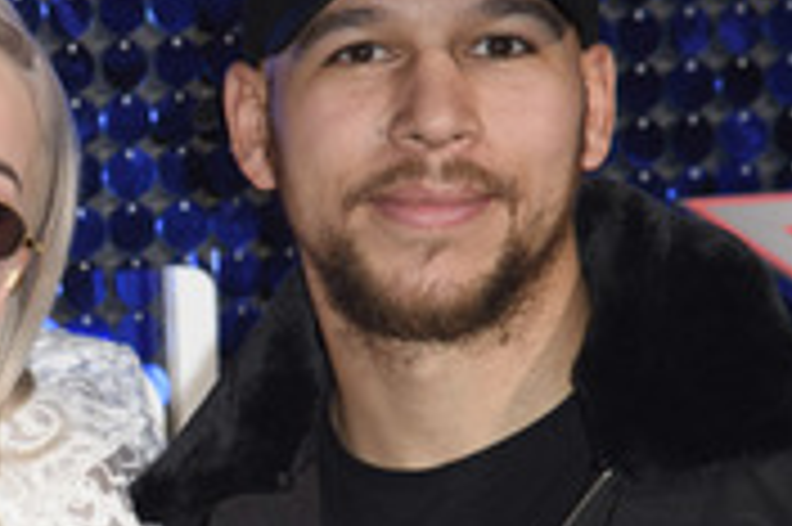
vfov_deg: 4.8
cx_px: -117
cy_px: 432
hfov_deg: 7.1
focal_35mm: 287
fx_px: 6308
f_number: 5.6
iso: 1000
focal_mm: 112
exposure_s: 1/250
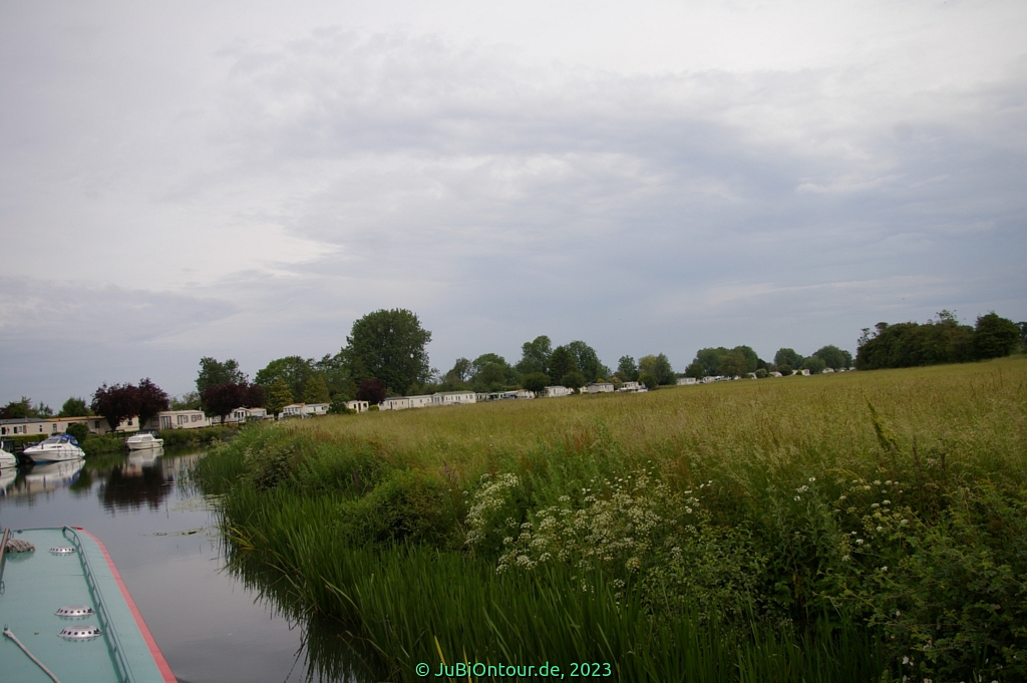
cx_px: 514
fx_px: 898
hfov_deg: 59.5
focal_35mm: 32
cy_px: 342
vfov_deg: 41.6
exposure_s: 1/1500
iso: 200
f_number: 4.5
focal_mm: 21
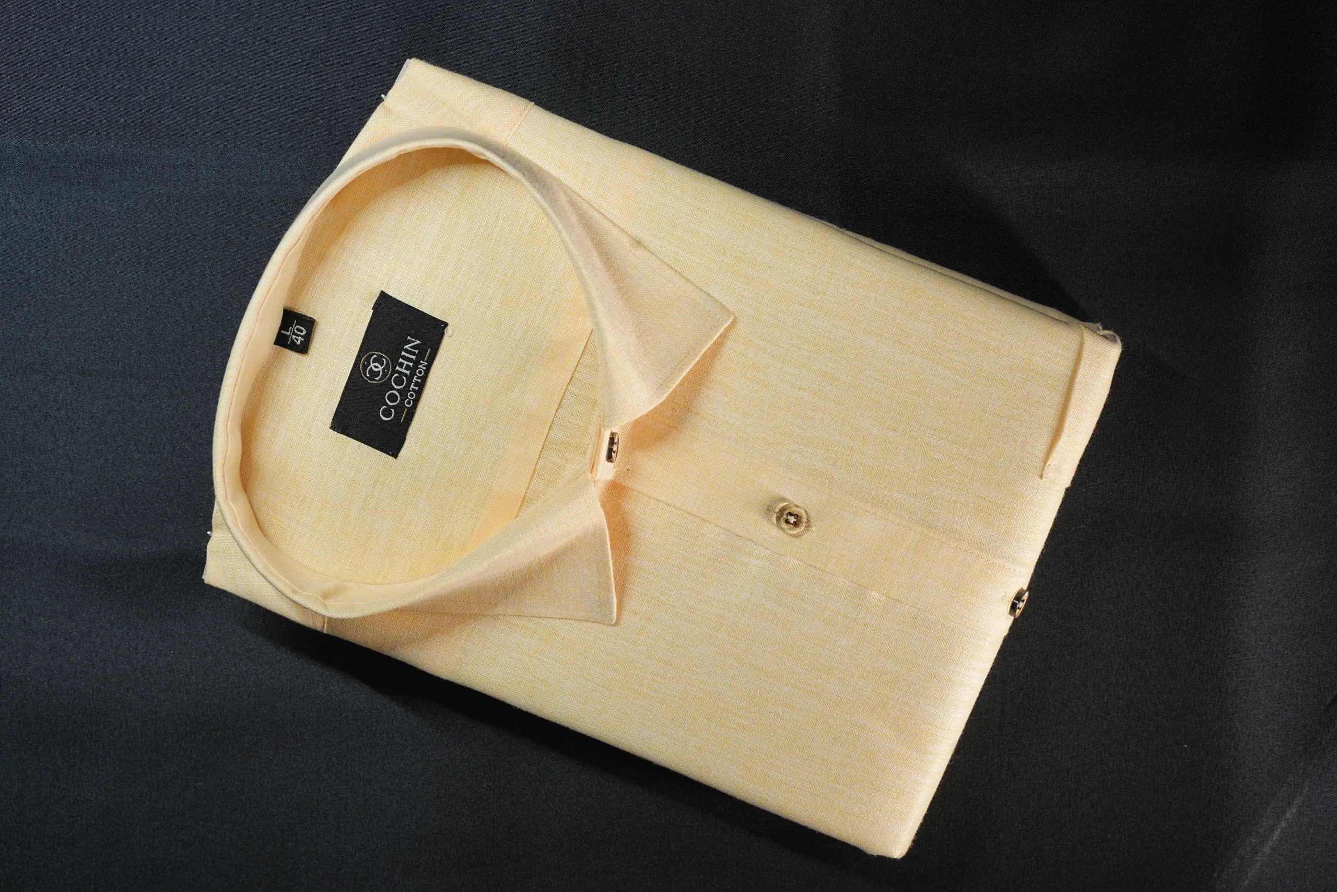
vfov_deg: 16.1
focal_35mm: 85
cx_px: 668
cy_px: 446
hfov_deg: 23.9
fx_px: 3157
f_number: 8
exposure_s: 1/8
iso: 100
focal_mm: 85
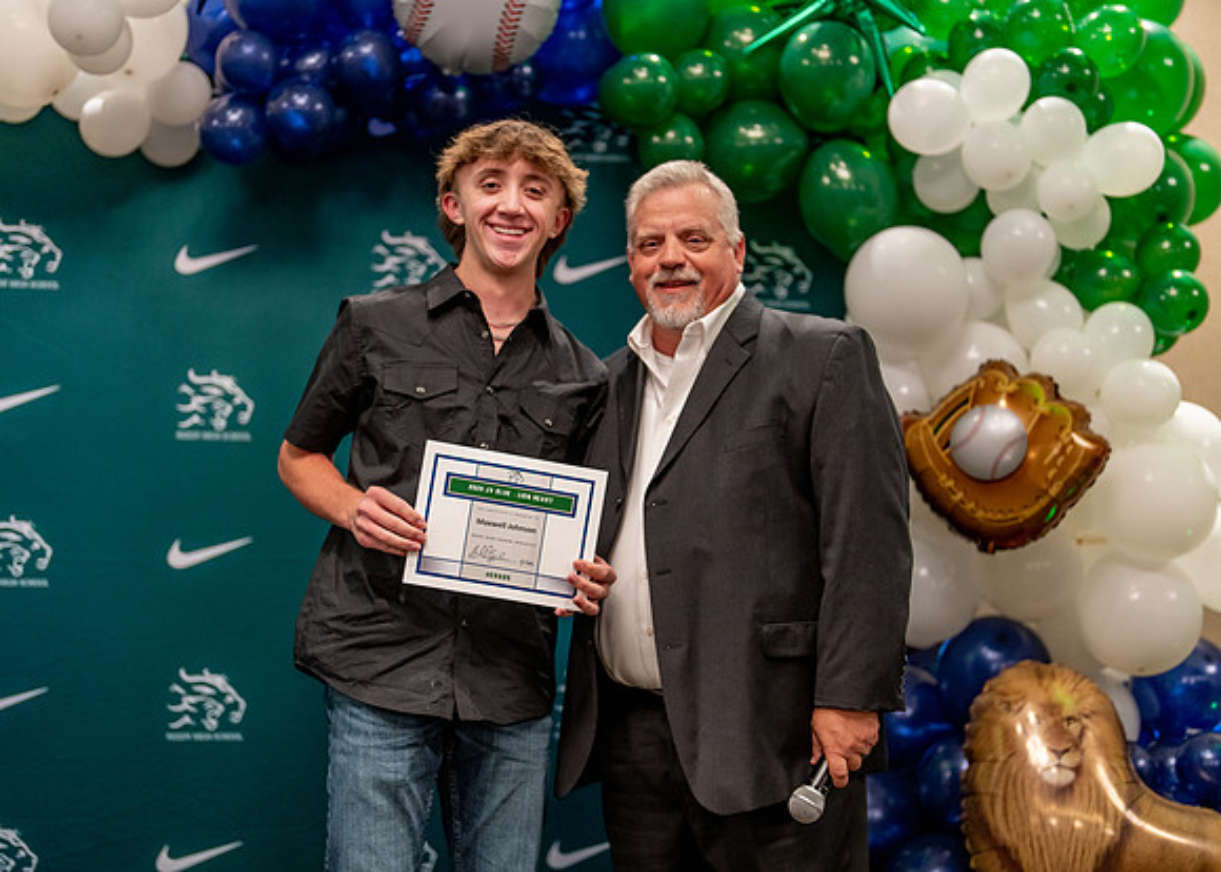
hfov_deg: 36.9
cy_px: 436
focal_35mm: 53
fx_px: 1829
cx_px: 610
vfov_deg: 26.8
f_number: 1.2
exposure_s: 1/320
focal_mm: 50
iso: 800
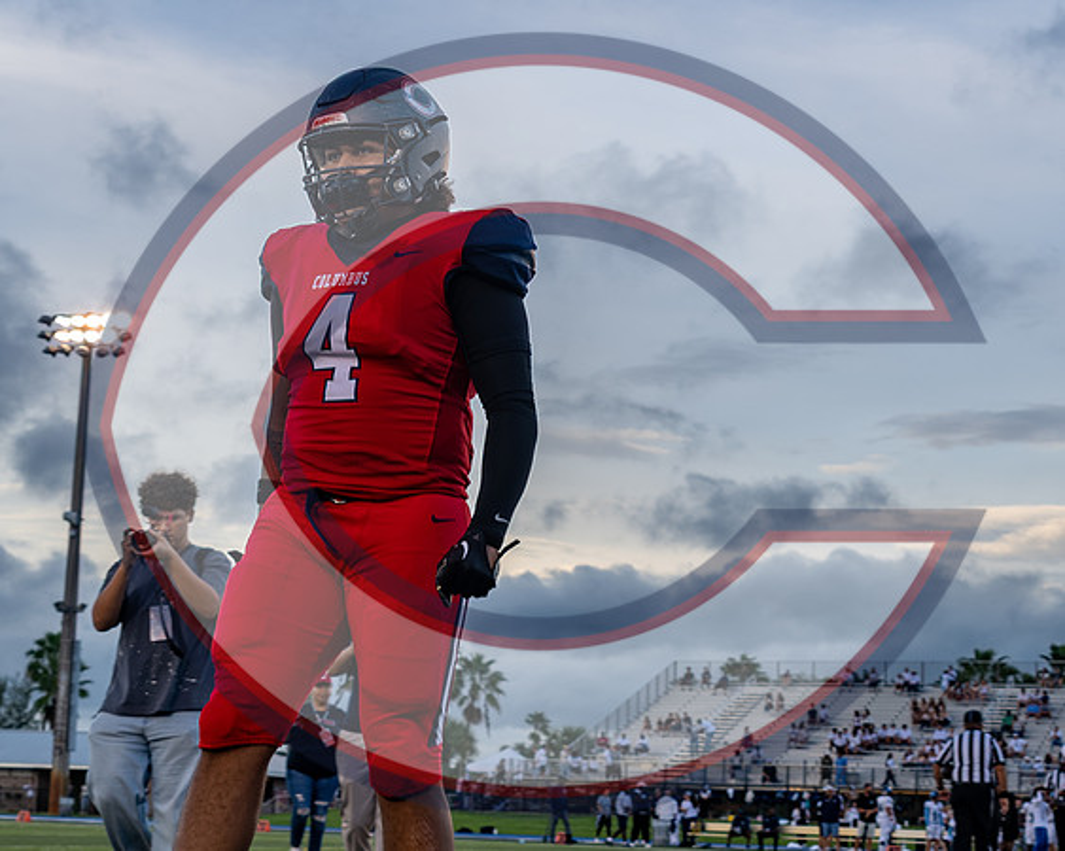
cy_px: 605
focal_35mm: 67
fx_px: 2104
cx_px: 511
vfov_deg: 22.7
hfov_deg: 28.4
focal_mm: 24
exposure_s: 1/200
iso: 90
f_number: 4
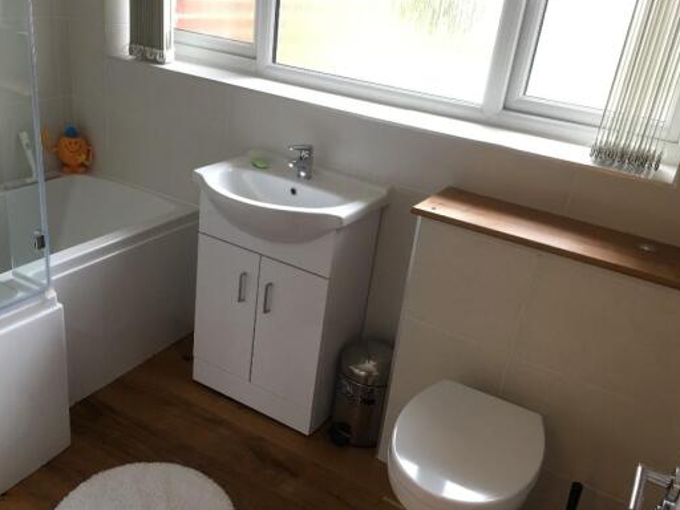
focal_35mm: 33
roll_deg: -6.5
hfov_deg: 55.3
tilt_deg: -24.8
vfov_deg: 42.9
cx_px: 319
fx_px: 648
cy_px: 281
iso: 32
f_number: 2.2
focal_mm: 4.15
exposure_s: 1/17
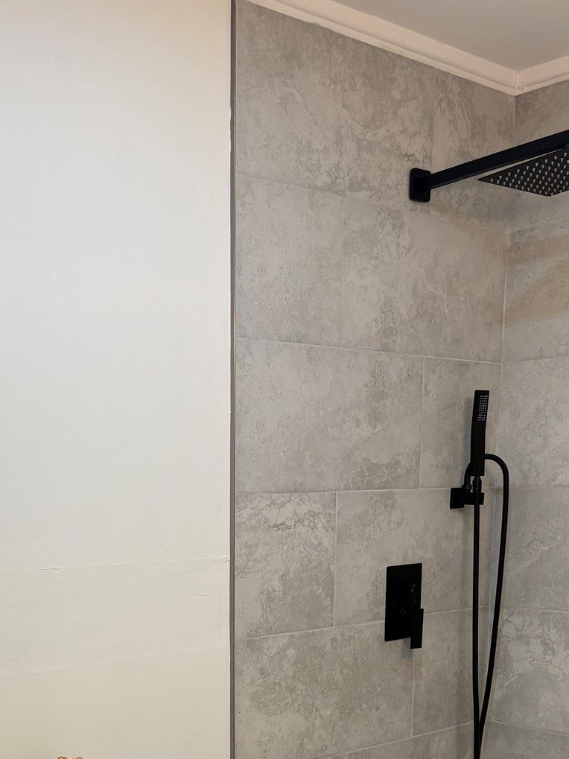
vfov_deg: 36.1
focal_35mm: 49
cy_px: 711
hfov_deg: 29.4
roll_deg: +0.3
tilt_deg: -11.1
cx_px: 173
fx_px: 1074
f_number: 1.6
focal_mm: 5.96
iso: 80
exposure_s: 1/120
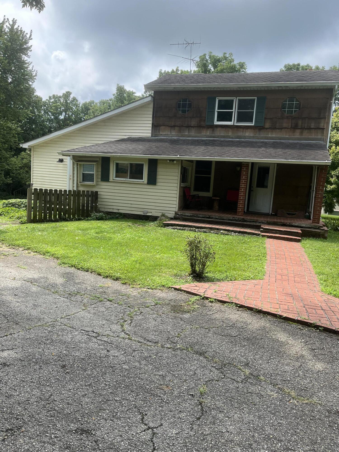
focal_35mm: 26
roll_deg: -2.2
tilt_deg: -10.2
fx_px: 339
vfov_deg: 67.3
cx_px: 170
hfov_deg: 53.1
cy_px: 226
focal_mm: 5.1
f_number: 1.6
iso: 50
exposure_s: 1/1441
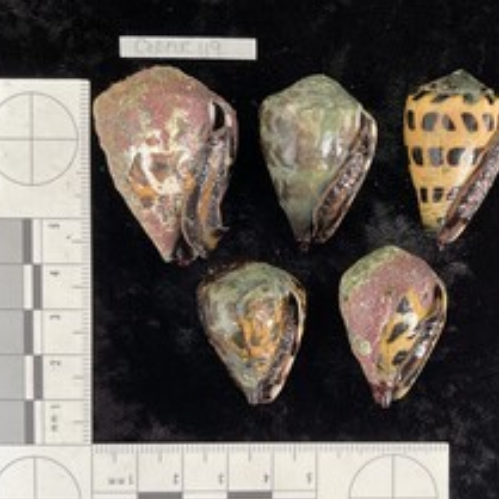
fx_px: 701
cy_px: 295
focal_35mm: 43
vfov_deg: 39.0
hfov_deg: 38.5
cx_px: 349
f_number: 1.8
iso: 50
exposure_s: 1/60
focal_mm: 3
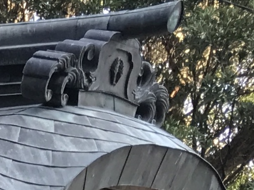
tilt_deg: +0.1
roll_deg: +0.8
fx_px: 1542
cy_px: 386
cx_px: -417
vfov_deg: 6.8
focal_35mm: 210
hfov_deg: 8.4
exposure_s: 1/120
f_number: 1.8
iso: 25
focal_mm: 3.99
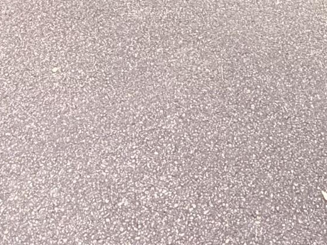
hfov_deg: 25.9
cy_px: -367
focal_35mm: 75
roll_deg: +3.6
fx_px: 708
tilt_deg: +2.7
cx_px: 217
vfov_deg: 13.4
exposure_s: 1/220
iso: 64
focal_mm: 2.22
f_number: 2.2
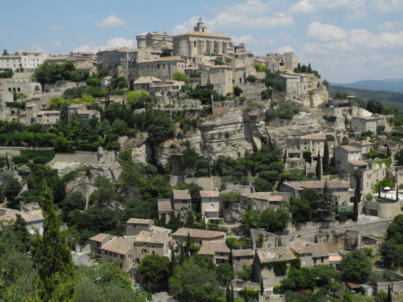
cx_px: 202
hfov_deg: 42.1
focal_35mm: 45
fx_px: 524
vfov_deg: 32.2
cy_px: 151
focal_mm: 9.7
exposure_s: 1/1052
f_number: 6.3
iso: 200
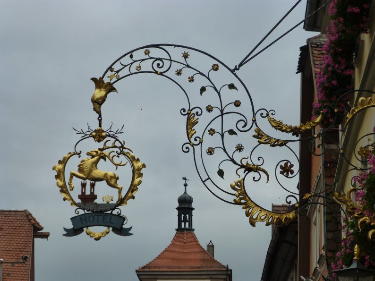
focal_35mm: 130
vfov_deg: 11.4
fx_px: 1408
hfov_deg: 15.2
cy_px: 141
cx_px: 188
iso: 160
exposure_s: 1/320
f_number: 5.4
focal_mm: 23.1
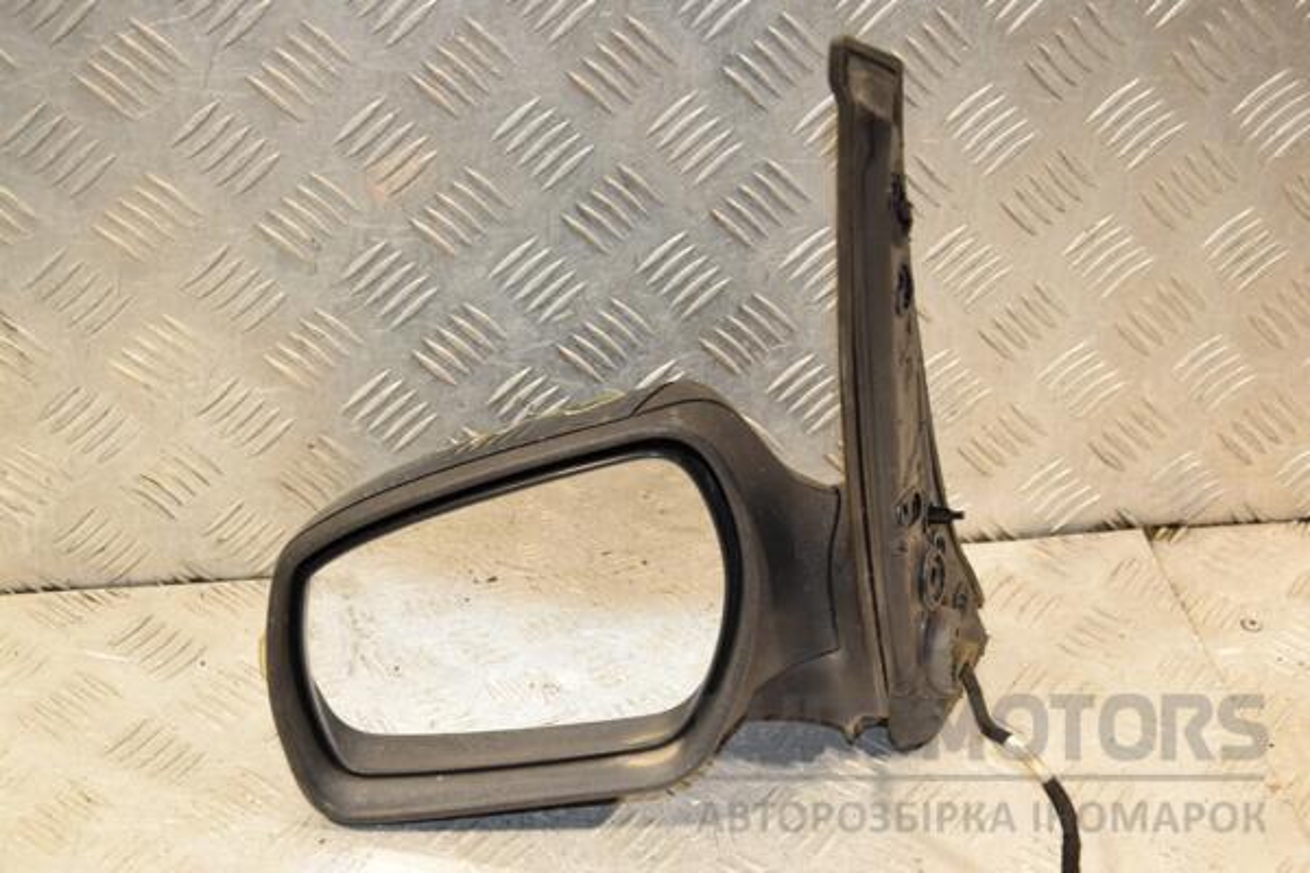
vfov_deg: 21.6
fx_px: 2292
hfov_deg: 31.9
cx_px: 655
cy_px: 436
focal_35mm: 63
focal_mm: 42
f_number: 6.3
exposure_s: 1/200
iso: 800
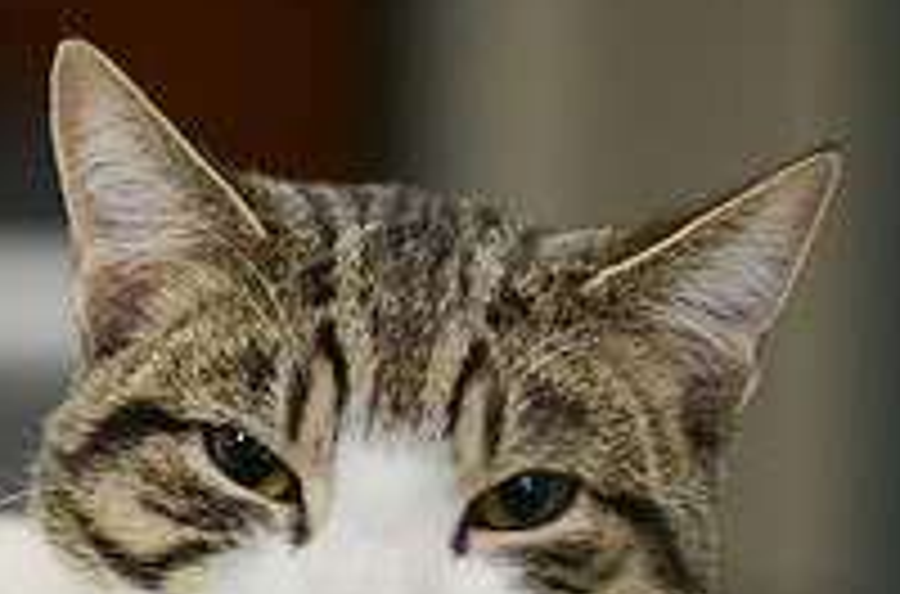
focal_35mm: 218
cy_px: 693
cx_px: -328
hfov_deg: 9.3
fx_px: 5433
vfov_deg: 6.2
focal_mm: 50
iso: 1000
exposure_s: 1/500
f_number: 1.8
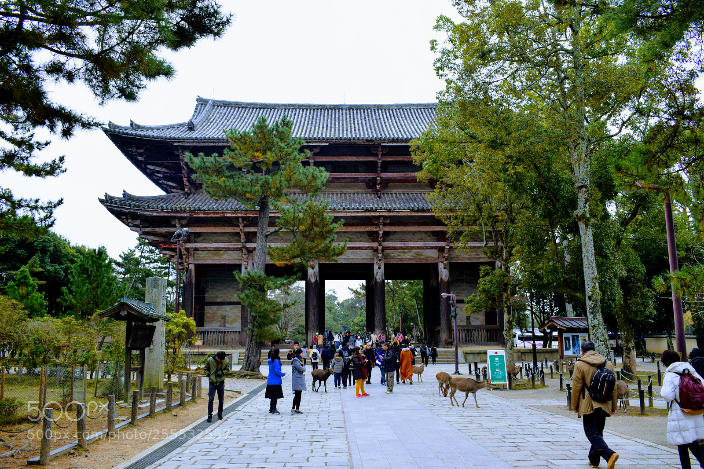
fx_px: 616
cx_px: 352
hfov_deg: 59.5
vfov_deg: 41.7
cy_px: 234
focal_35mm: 32
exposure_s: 1/200
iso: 400
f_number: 7.1
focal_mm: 21
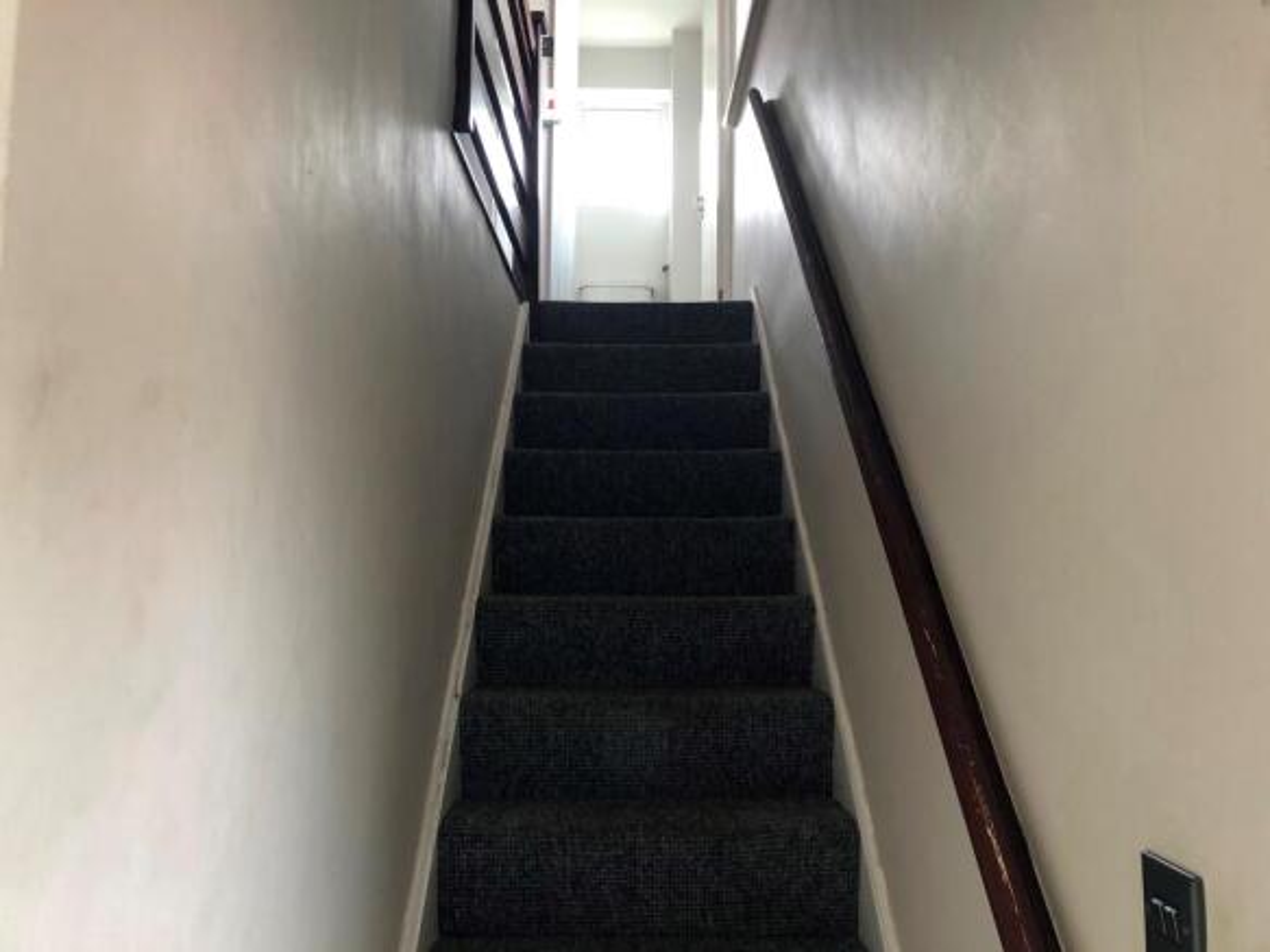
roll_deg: -0.7
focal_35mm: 28
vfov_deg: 49.7
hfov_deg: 63.5
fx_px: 1027
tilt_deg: +7.3
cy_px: 476
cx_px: 635
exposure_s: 1/15
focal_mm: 3.99
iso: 40
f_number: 1.8
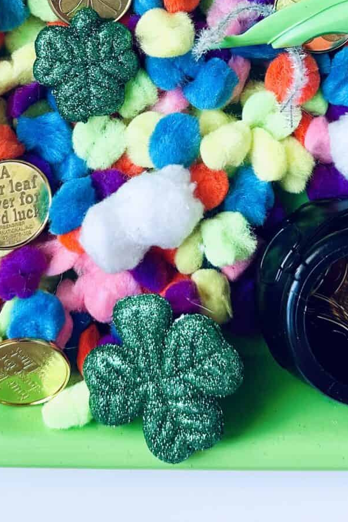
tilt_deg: -83.5
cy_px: 40
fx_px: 826
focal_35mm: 57
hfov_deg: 23.8
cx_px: 180
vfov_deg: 33.0
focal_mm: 6.86
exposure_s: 1/70
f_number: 1.78
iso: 250
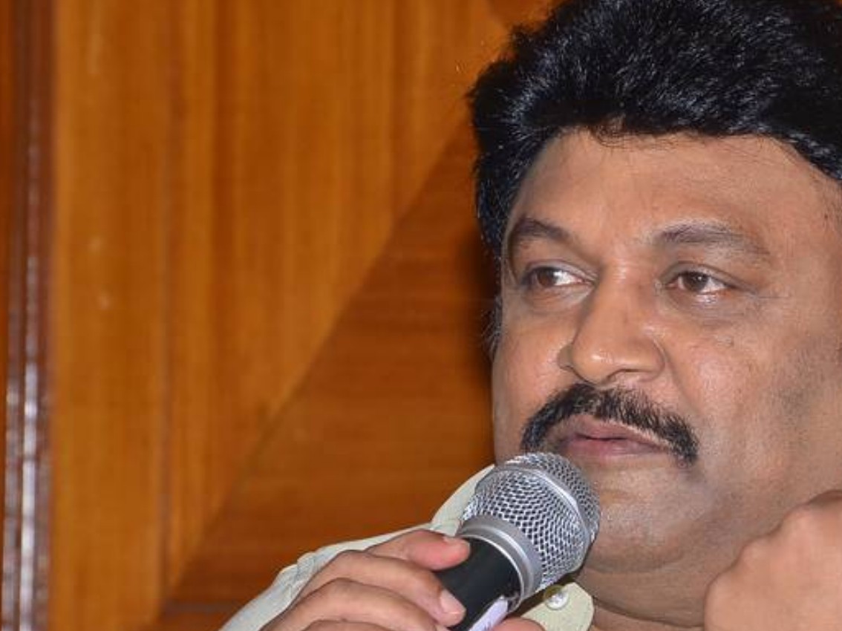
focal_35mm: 302
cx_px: 574
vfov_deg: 4.9
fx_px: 7343
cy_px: 473
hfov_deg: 6.6
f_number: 10
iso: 800
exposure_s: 1/125
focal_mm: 105
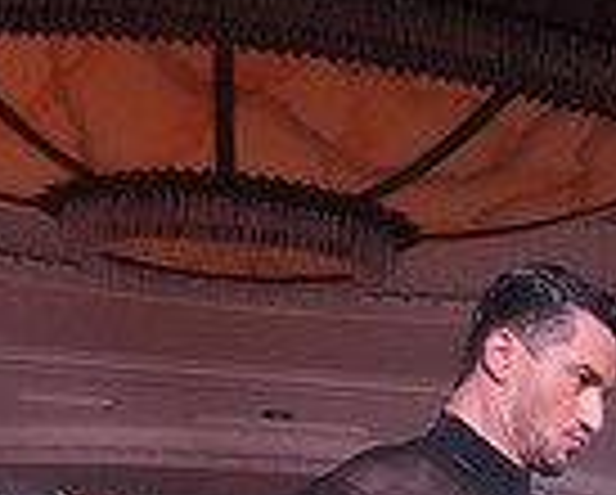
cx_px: 672
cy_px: 891
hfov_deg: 15.7
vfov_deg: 12.0
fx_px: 2173
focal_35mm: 119
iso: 6400
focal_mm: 30
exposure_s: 1/320
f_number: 5
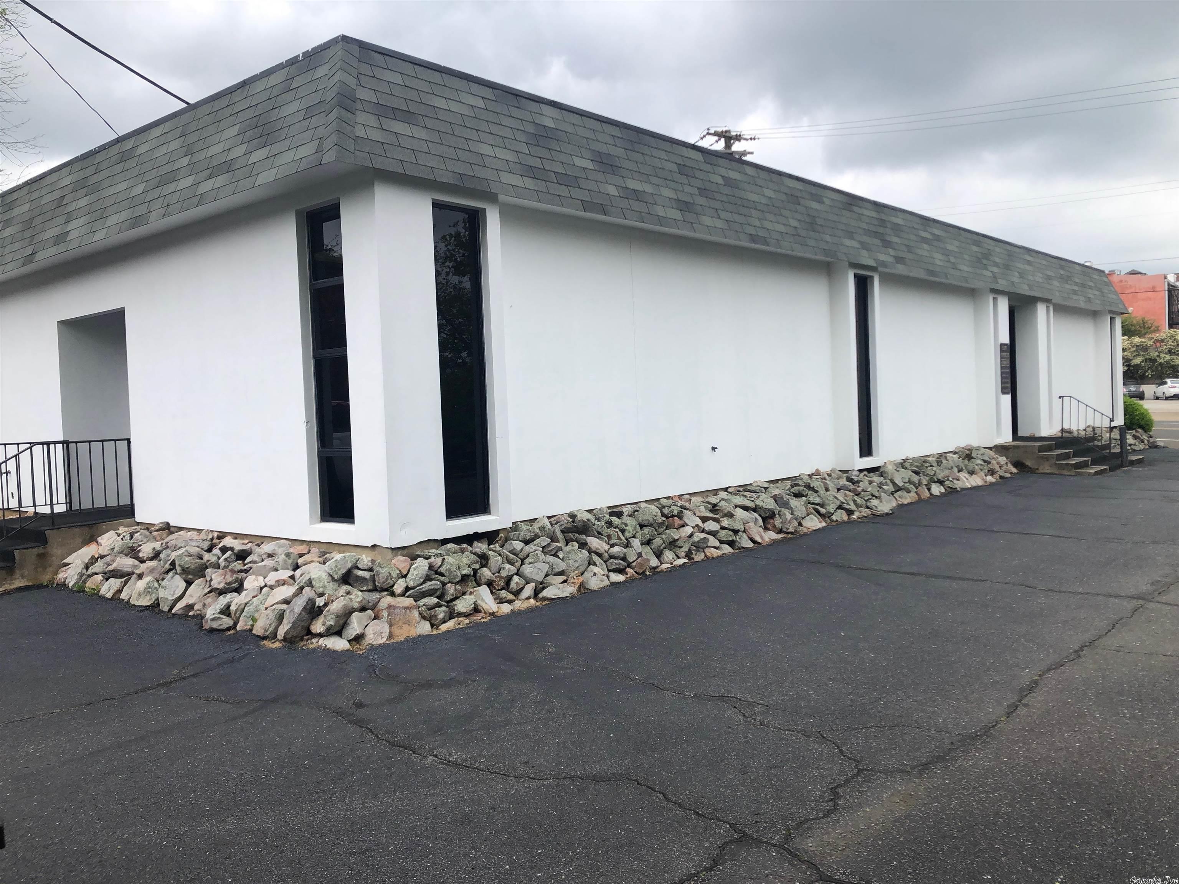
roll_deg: +2.1
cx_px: 590
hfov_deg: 63.4
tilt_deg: -1.6
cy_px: 442
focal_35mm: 28
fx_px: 954
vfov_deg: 49.7
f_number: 1.8
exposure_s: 1/1143
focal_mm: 3.99
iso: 20
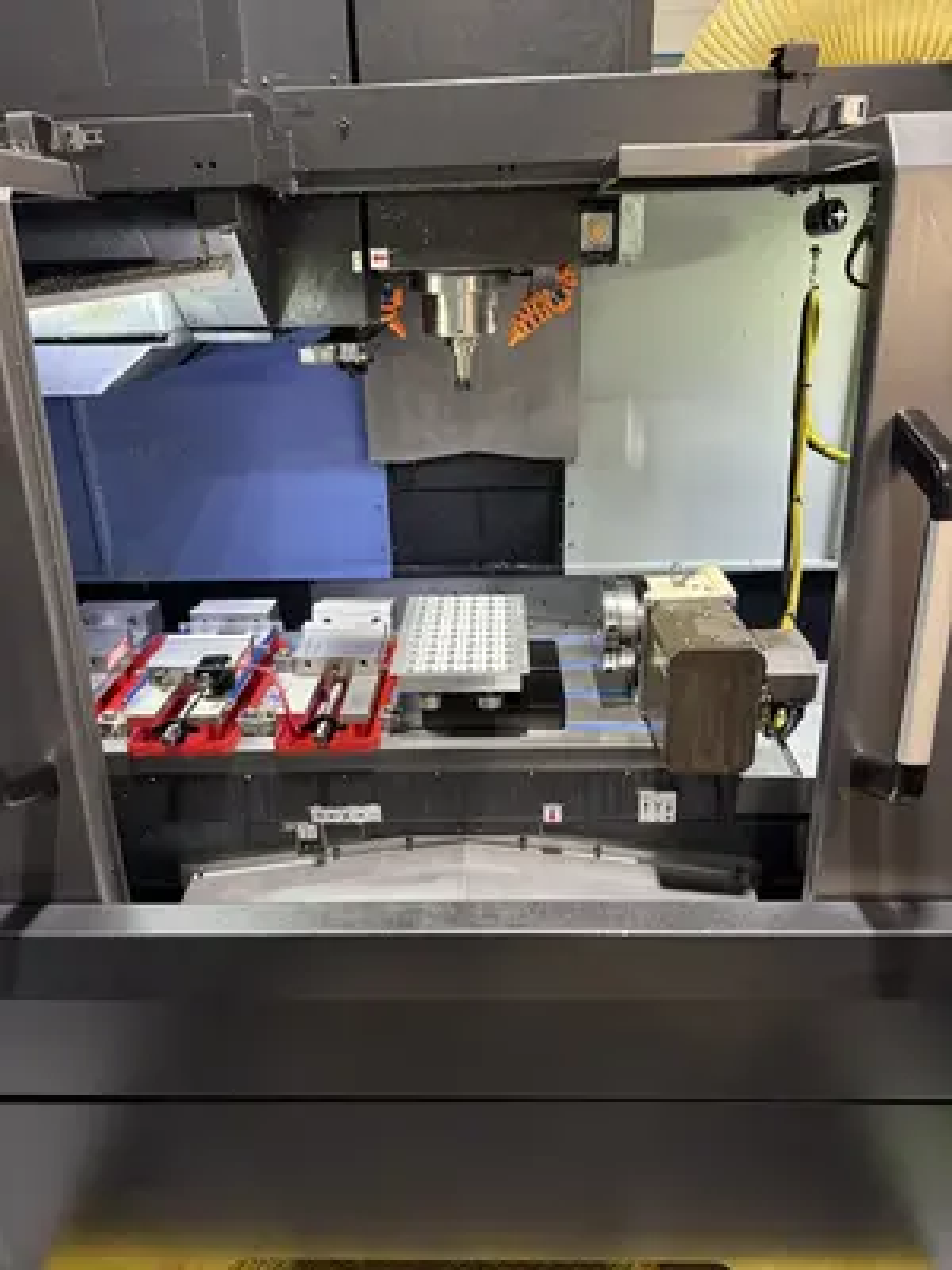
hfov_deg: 56.8
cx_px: 476
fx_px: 880
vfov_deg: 71.6
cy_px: 635
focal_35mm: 24
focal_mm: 6.76
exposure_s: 1/60
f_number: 1.78
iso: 200
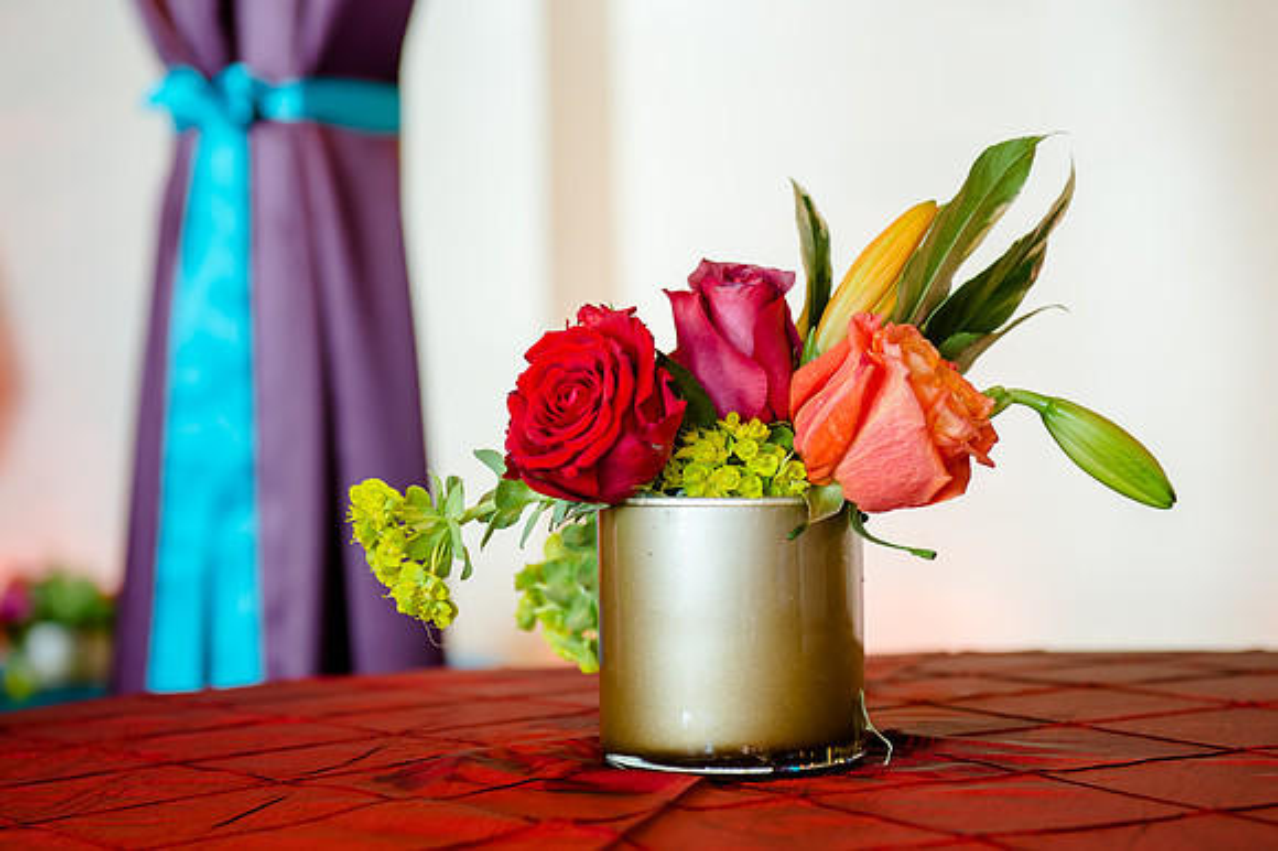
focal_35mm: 78
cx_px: 655
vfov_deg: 17.5
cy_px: 382
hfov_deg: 26.1
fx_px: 2755
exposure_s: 1/80
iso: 1600
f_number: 4
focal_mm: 62
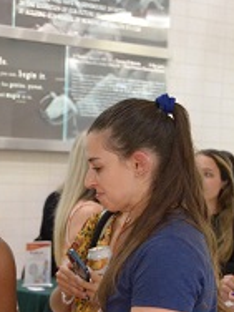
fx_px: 1003
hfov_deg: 12.9
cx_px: -71
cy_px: 225
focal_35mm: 111
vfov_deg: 17.6
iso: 4000
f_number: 5
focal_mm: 29
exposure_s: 1/100
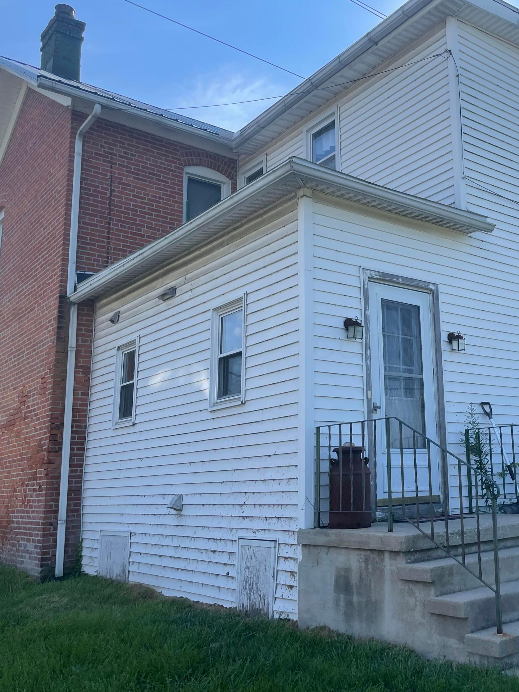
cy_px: 345
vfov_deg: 52.6
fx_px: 700
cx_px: 405
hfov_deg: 39.3
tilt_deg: +12.8
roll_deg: +1.6
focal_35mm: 35
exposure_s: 1/2020
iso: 32
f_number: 1.6
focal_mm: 4.2
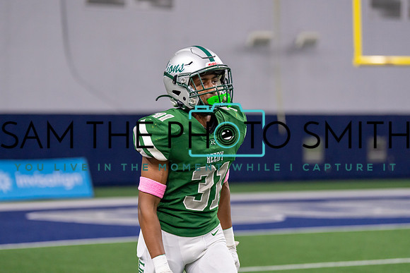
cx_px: 198
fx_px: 1616
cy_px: 120
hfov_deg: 14.5
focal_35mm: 142
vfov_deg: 9.7
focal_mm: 126
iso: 2000
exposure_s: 1/1000
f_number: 2.8
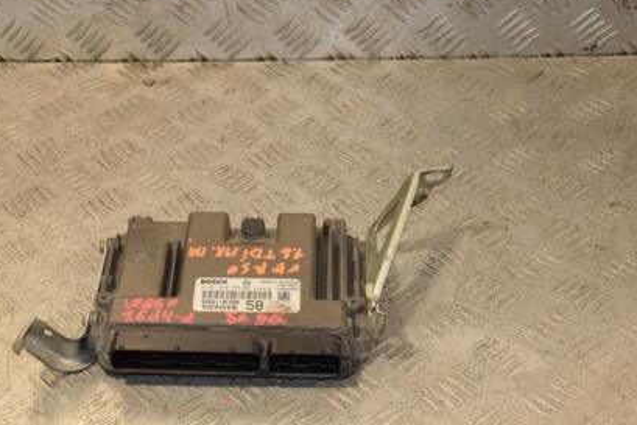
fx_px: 1168
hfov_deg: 30.3
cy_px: 300
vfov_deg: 20.5
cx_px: 209
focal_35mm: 66
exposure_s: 1/200
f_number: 6.3
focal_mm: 30
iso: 800
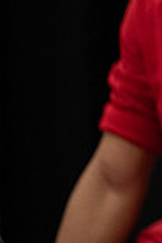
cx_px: 509
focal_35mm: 982
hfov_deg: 1.4
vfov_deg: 2.1
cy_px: 16
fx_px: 6628
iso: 8000
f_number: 6
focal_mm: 234
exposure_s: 1/125
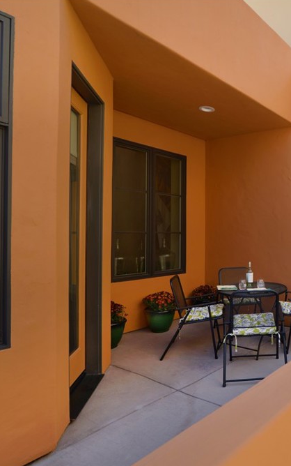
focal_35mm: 25
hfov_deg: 42.4
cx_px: 292
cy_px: 235
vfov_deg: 72.5
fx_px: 317
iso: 400
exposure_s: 1/160
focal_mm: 16
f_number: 13
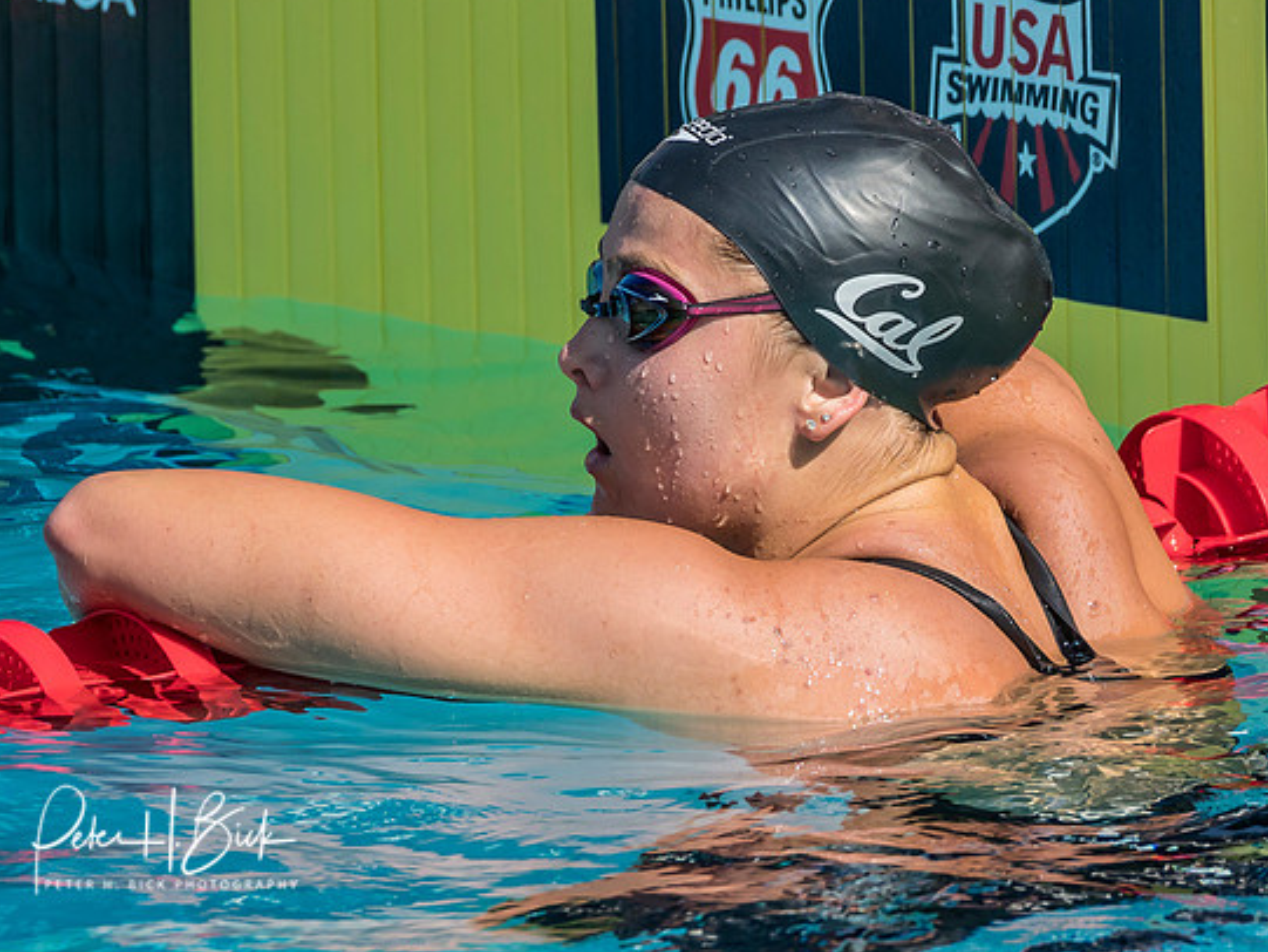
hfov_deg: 2.9
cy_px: 484
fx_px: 24804
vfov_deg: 2.2
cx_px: 845
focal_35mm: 677
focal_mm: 200
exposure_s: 1/1600
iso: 250
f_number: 5.6
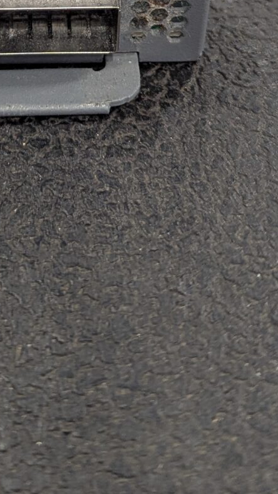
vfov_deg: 23.5
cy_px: -46
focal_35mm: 85
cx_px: 13
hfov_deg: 14.1
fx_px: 1114
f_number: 1.85
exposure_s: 1/120
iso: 380
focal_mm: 6.81
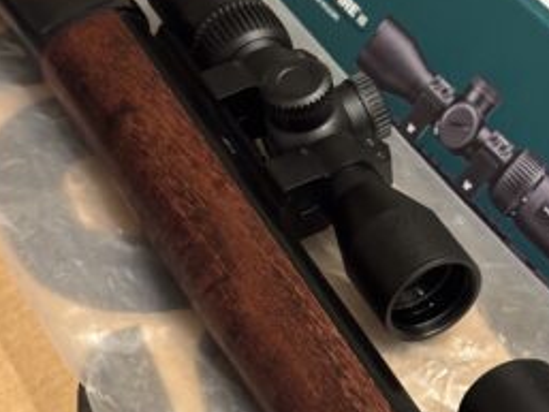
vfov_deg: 18.2
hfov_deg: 24.1
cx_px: 239
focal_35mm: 81
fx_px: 1285
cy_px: 288
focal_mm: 5.96
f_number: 1.6
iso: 250
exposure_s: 1/30
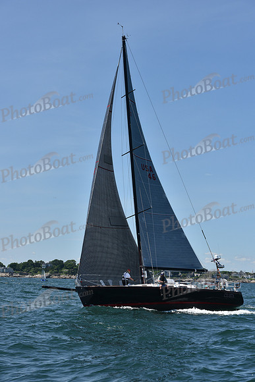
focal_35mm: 70
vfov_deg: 28.8
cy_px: 191
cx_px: 128
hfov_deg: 19.5
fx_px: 743
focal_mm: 70
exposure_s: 1/1000
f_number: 9
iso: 250
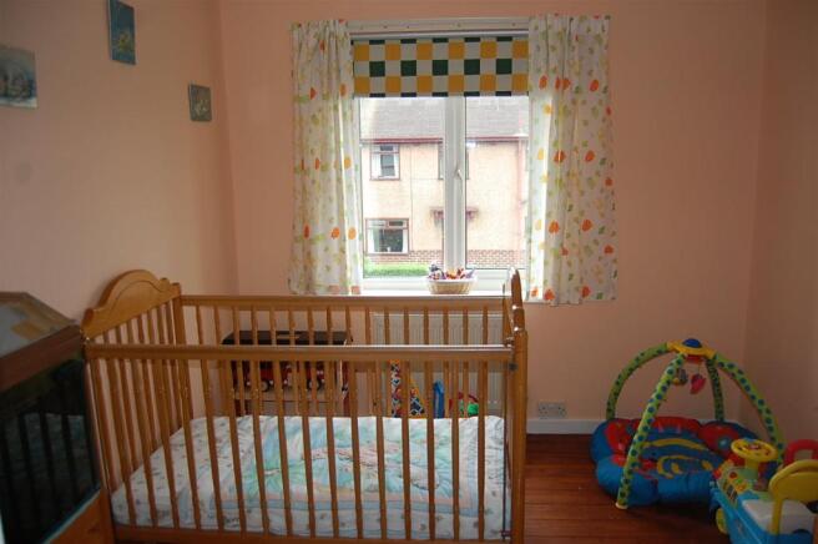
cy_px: 272
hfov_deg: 67.4
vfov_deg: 47.8
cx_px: 409
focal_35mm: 27
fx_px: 613
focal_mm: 18
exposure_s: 1/80
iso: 400
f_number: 3.5
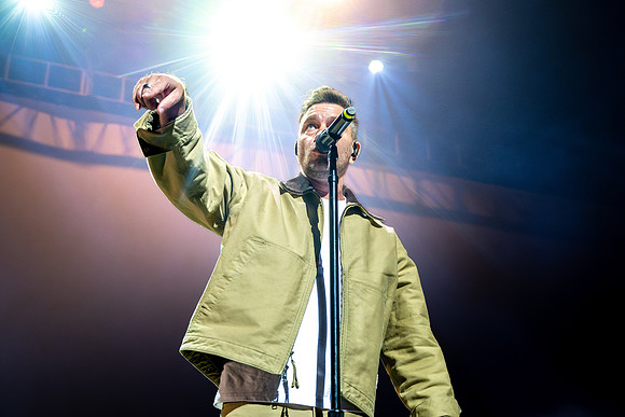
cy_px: 182
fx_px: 1019
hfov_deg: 34.1
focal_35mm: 59
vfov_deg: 23.1
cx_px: 311
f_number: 4
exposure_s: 1/100
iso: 5000
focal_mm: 52
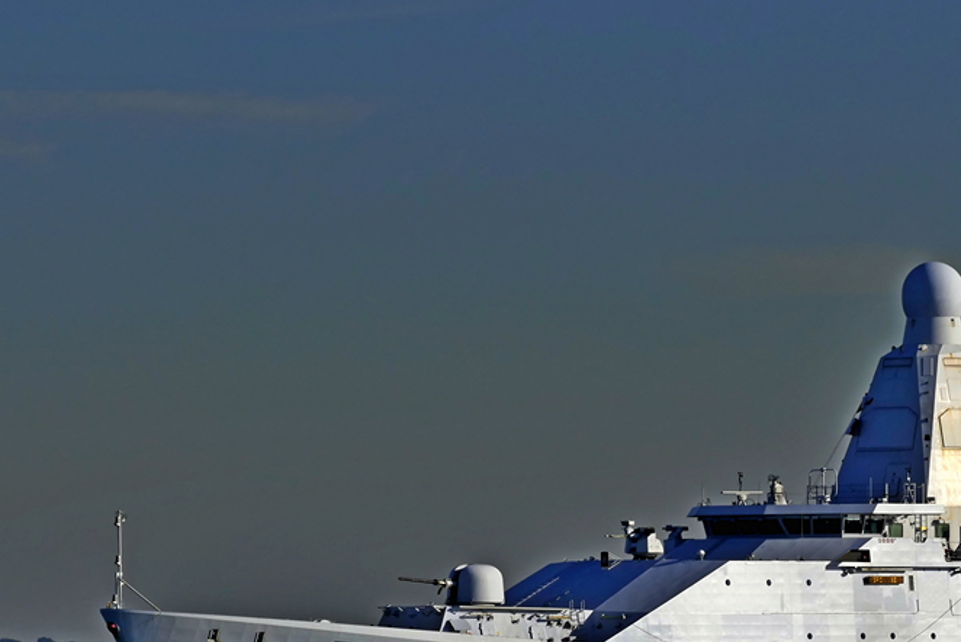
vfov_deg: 3.2
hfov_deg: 4.9
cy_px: 577
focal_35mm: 424
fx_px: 11323
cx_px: 862
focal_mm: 78.73
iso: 125
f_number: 8
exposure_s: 1/1000
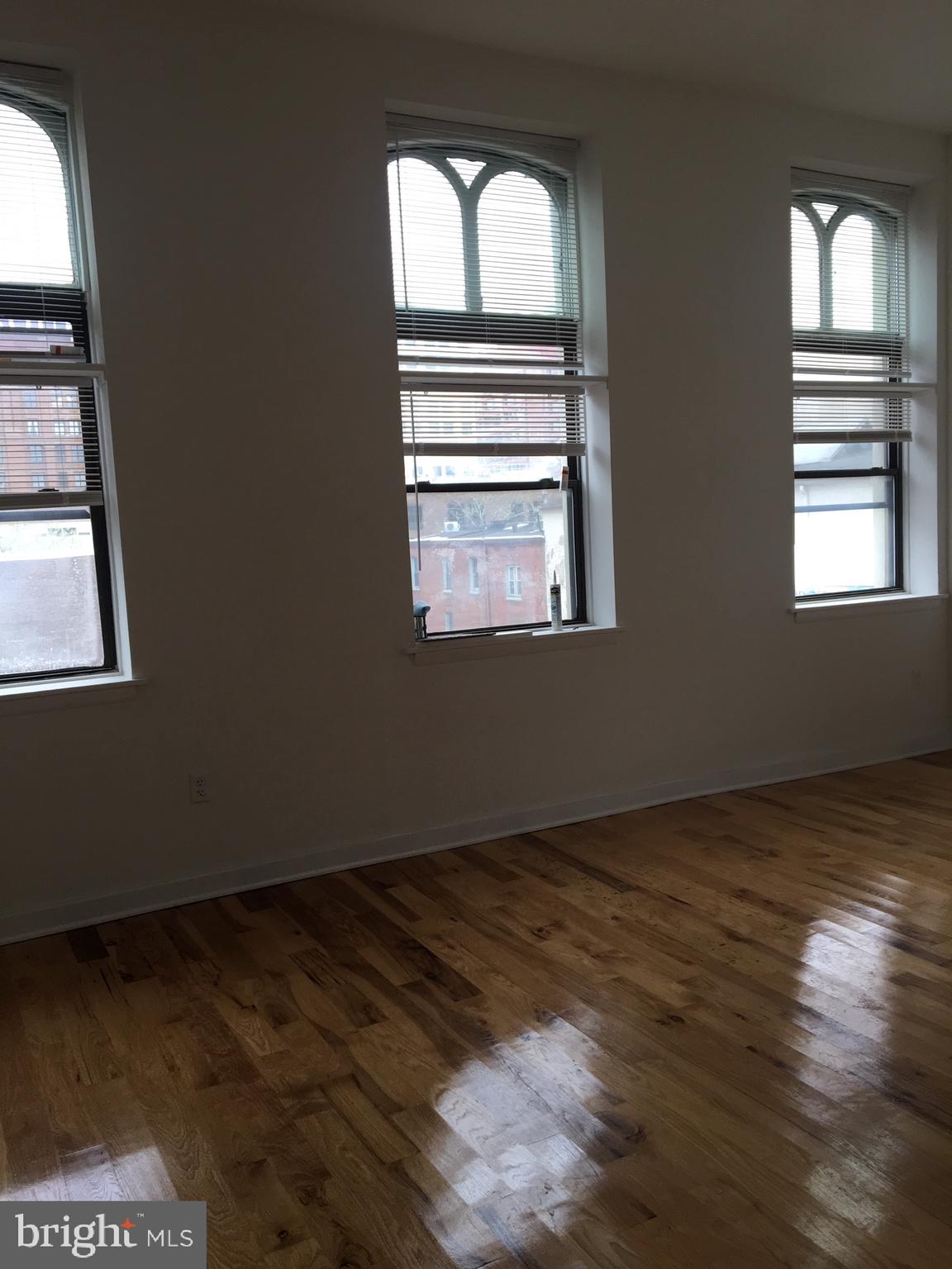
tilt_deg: -5.5
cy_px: 634
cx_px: 476
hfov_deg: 48.2
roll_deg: +3.9
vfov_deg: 61.7
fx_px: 1063
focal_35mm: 29
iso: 40
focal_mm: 4.15
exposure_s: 1/120
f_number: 2.2
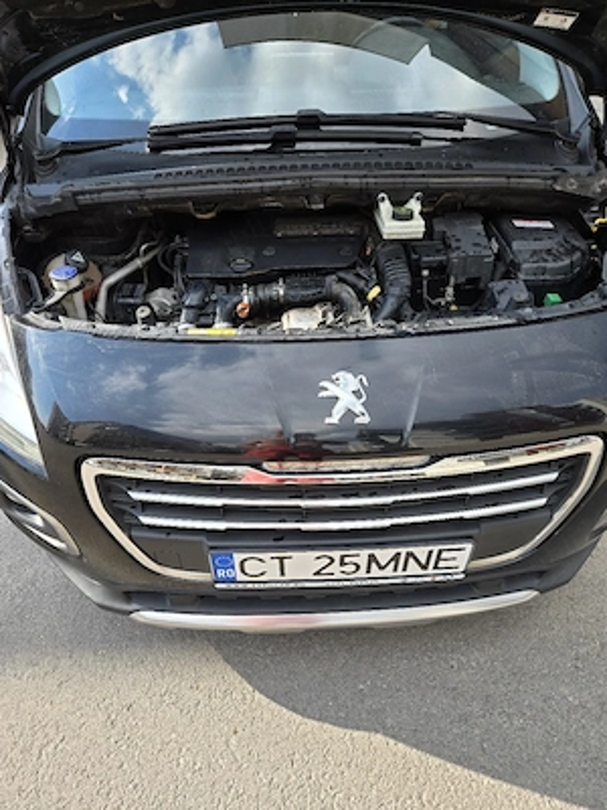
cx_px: 304
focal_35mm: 23
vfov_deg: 73.9
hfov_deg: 58.9
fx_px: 538
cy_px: 405
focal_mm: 5.4
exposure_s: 1/1250
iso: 80
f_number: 1.8
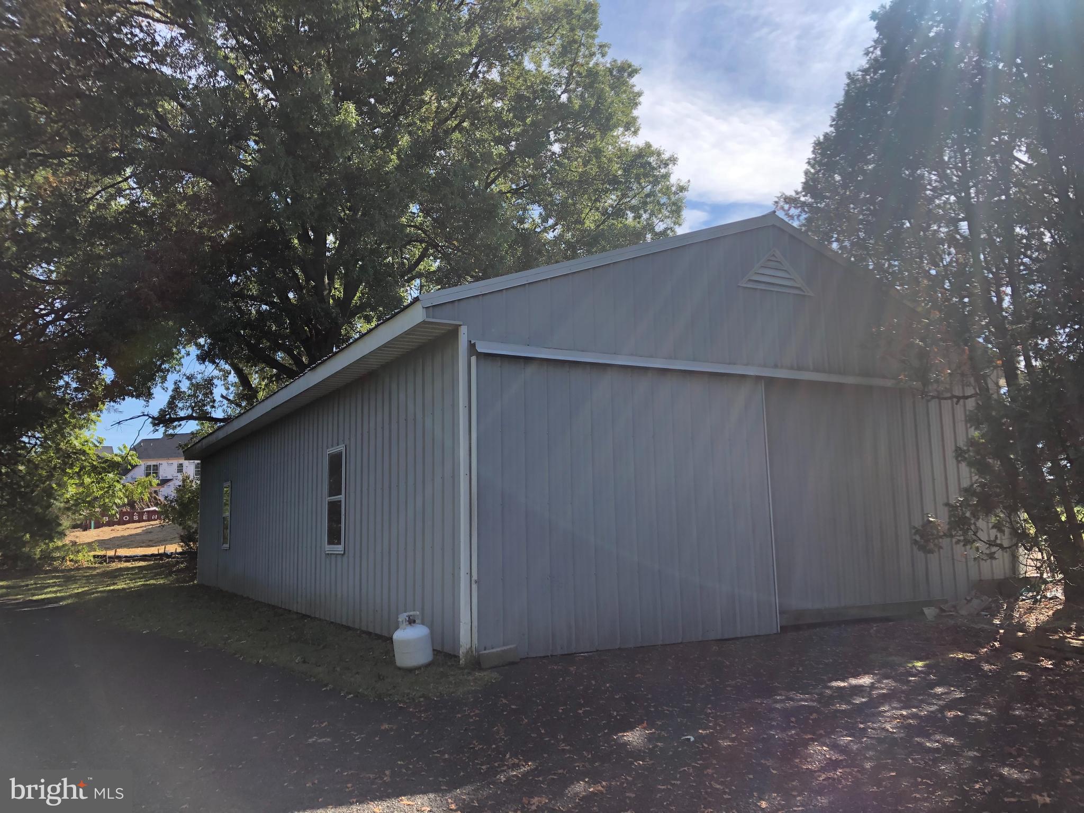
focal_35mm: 28
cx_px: 542
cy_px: 406
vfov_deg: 49.7
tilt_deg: +9.2
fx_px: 877
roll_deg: +2.2
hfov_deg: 63.4
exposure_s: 1/762
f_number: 1.8
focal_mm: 3.99
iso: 20
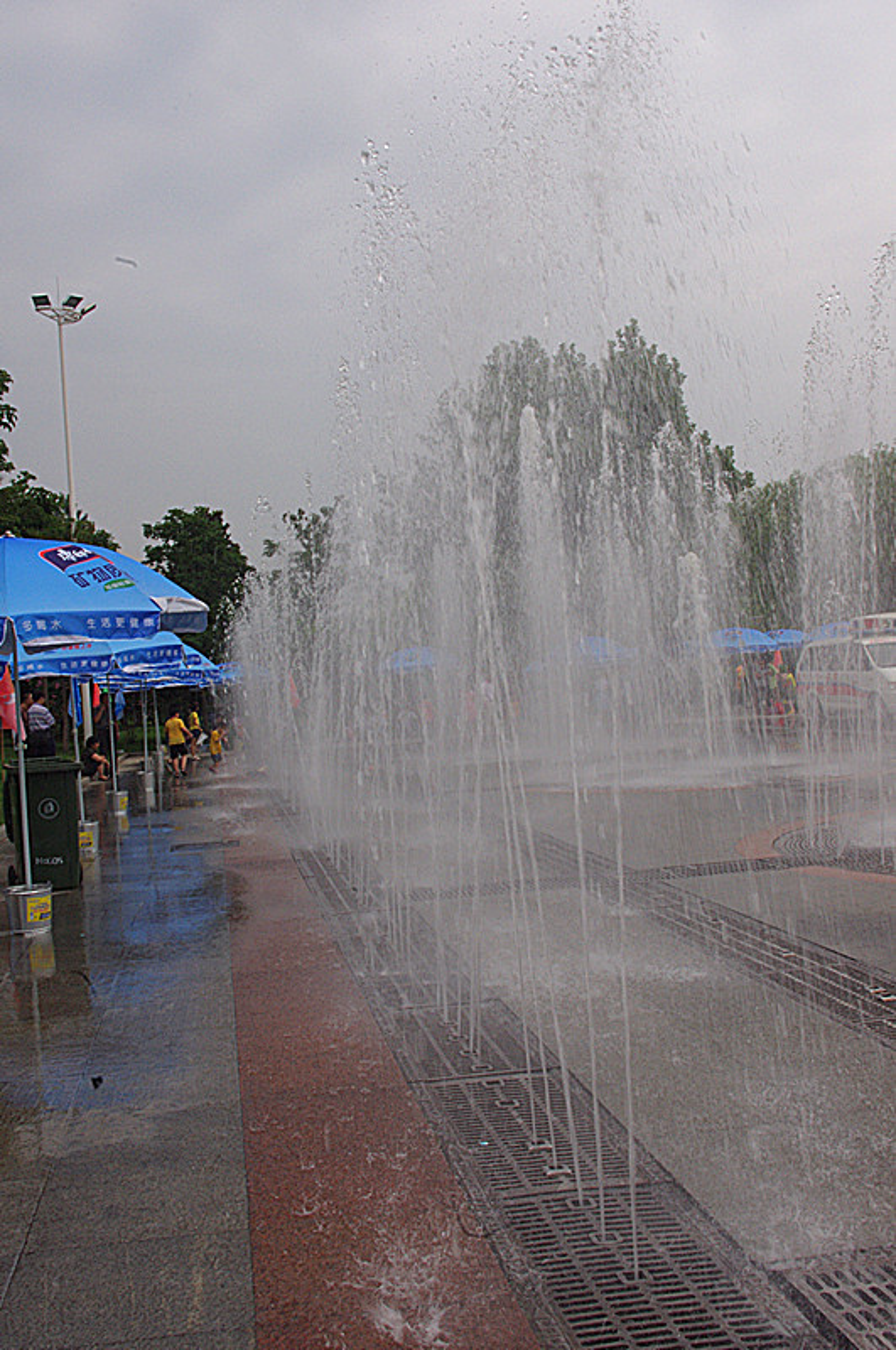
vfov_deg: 53.2
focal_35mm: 36
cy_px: 675
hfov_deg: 36.8
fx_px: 1348
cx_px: 448
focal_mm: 24.38
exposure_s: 1/100
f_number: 25
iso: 200
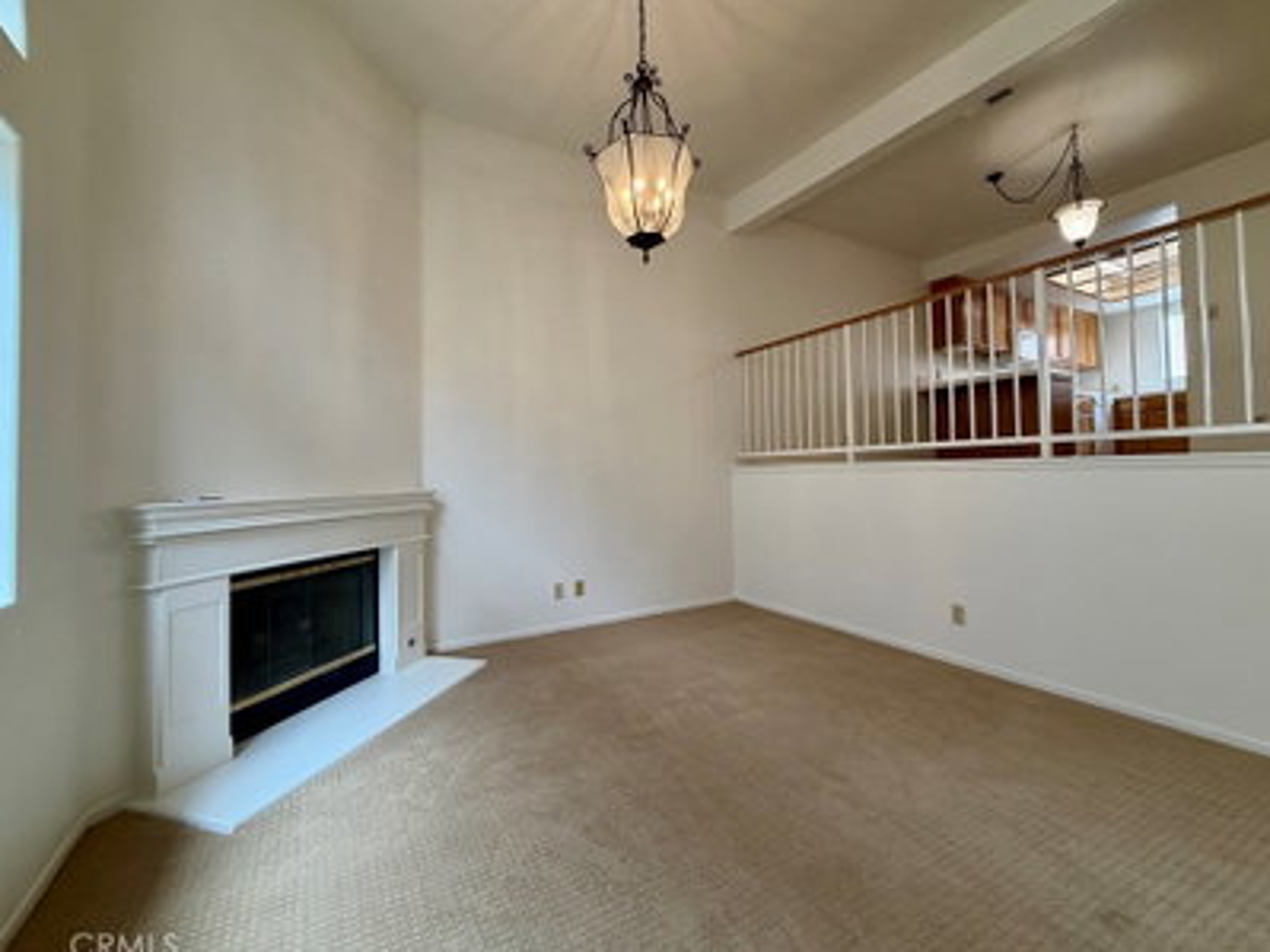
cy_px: 455
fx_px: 550
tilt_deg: +1.4
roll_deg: +0.6
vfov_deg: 81.7
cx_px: 629
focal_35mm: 15
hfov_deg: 98.2
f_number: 2.2
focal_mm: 2.22
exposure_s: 1/120
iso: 160
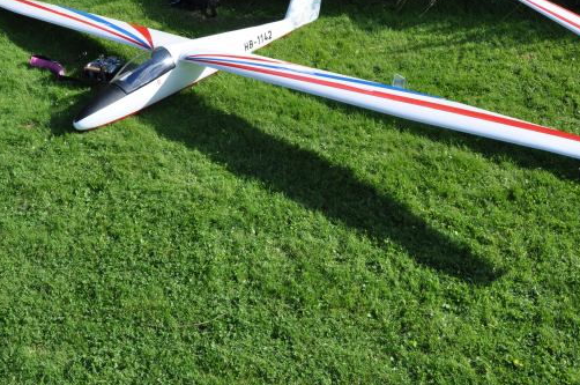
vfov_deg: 30.5
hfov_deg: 45.3
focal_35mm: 43
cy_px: 88
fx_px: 692
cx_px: 236
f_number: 11
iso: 200
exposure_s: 1/125
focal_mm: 18
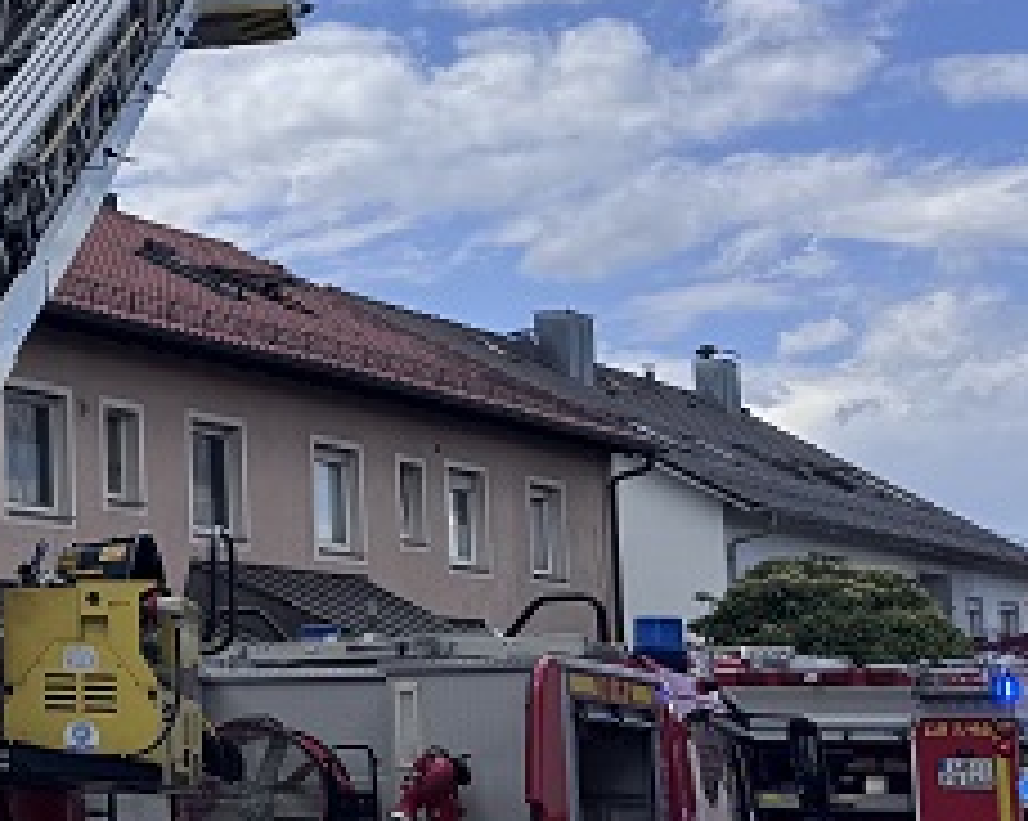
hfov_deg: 19.4
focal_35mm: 82
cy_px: 372
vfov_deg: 18.7
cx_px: -642
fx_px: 2494
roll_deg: -0.5
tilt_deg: +8.2
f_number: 1.78
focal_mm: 6.76
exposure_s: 1/5348
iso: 80
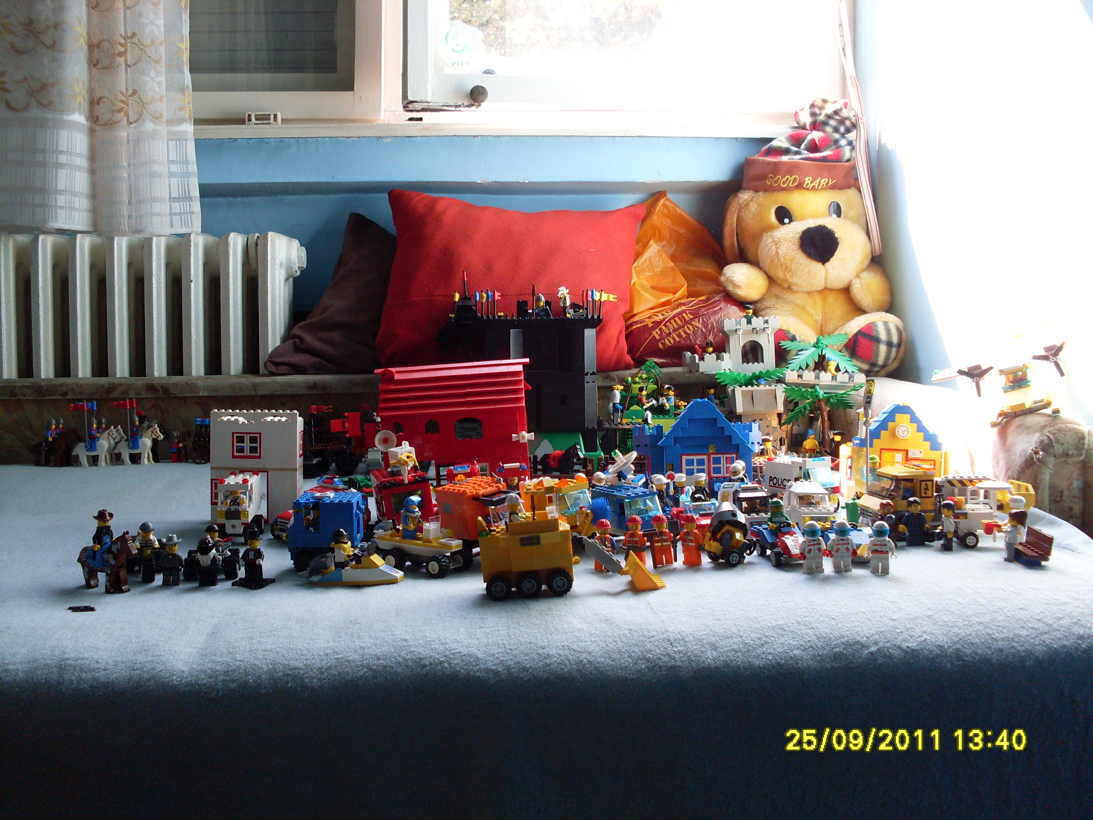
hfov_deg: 49.0
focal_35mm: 38
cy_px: 410
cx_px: 546
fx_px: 1200
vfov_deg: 37.7
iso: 100
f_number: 2.8
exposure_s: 1/90
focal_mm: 6.3
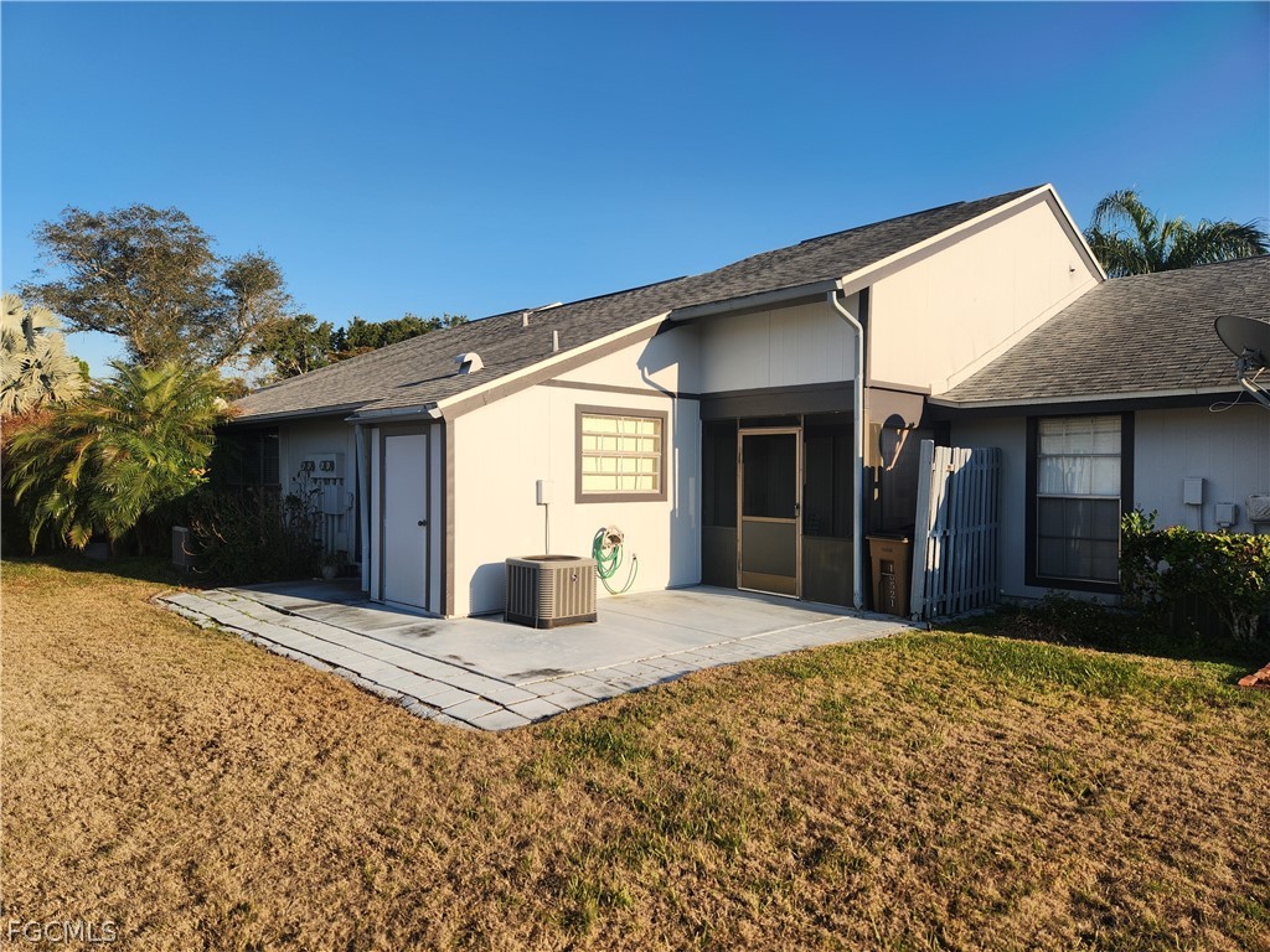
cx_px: 635
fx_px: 844
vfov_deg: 58.9
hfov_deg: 73.9
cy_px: 476
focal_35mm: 23
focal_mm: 5.4
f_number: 1.8
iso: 20
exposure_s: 1/1314
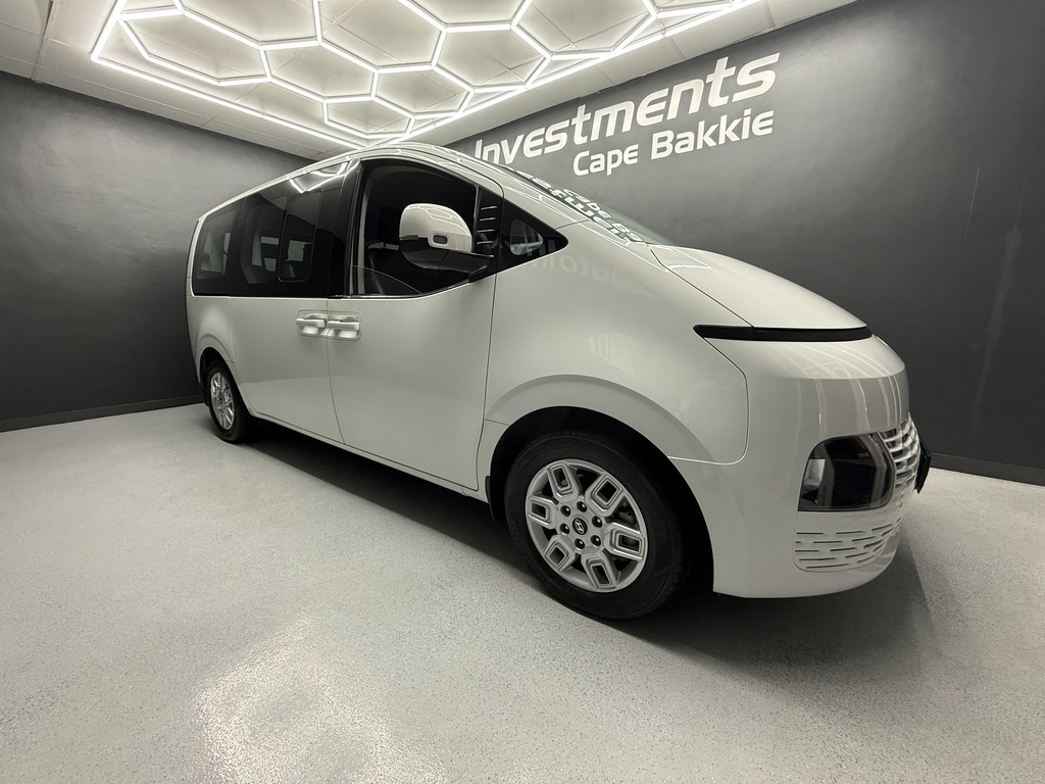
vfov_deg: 85.7
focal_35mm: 14
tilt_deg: -10.5
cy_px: 392
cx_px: 522
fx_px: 423
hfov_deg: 102.1
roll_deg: +0.3
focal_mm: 2.22
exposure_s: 1/100
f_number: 2.2
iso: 250
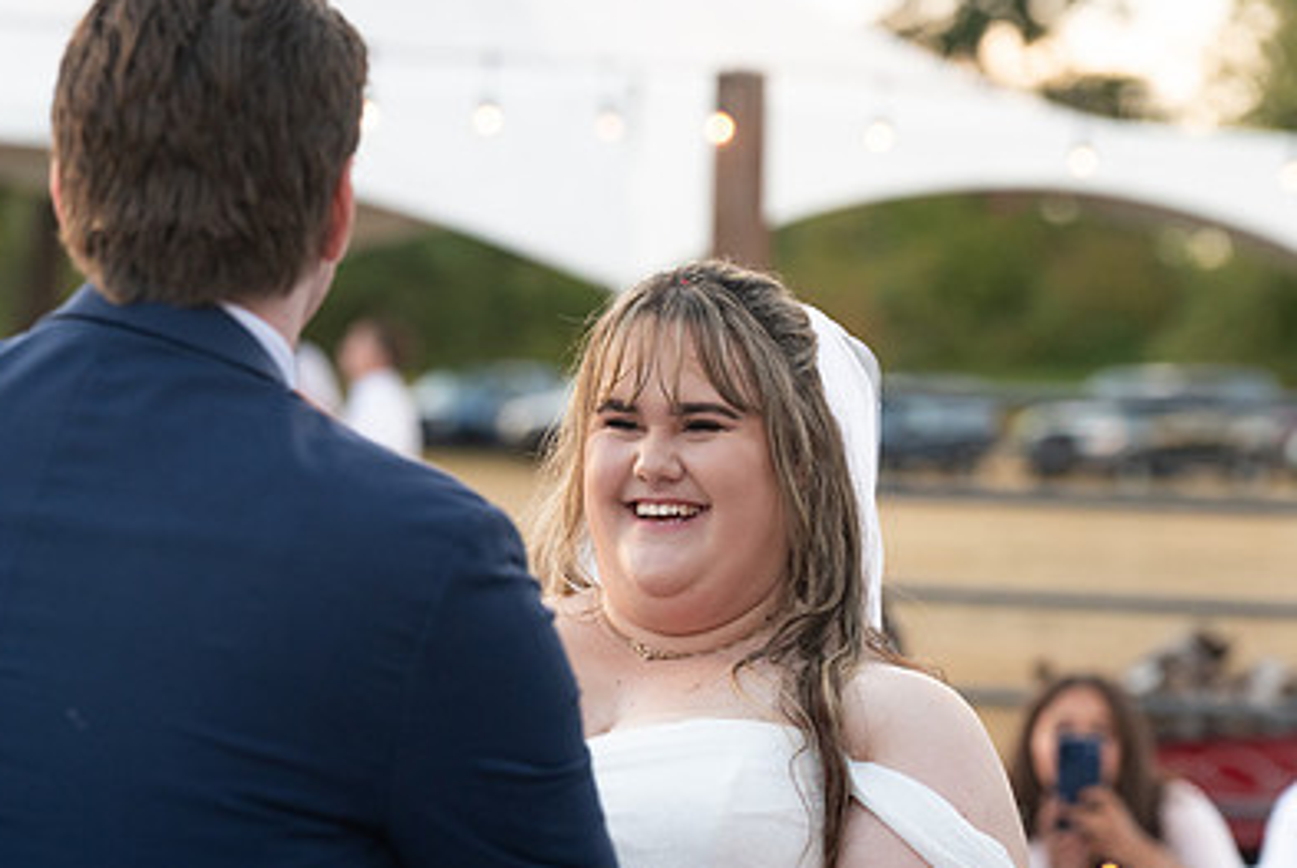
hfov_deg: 12.0
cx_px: 564
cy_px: 553
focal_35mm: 171
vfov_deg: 8.0
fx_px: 6168
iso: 1600
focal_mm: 116
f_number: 4
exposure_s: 1/500
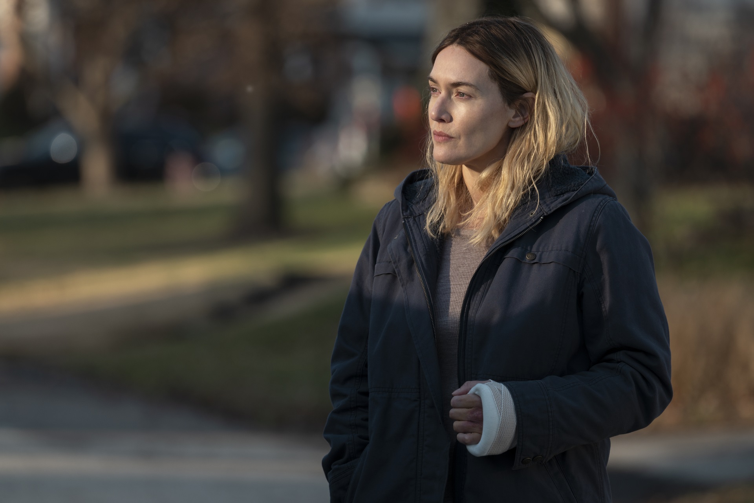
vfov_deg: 5.7
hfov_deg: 8.5
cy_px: 252
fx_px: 5047
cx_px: 377
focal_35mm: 241
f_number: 4.5
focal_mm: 241
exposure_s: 1/1000
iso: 400
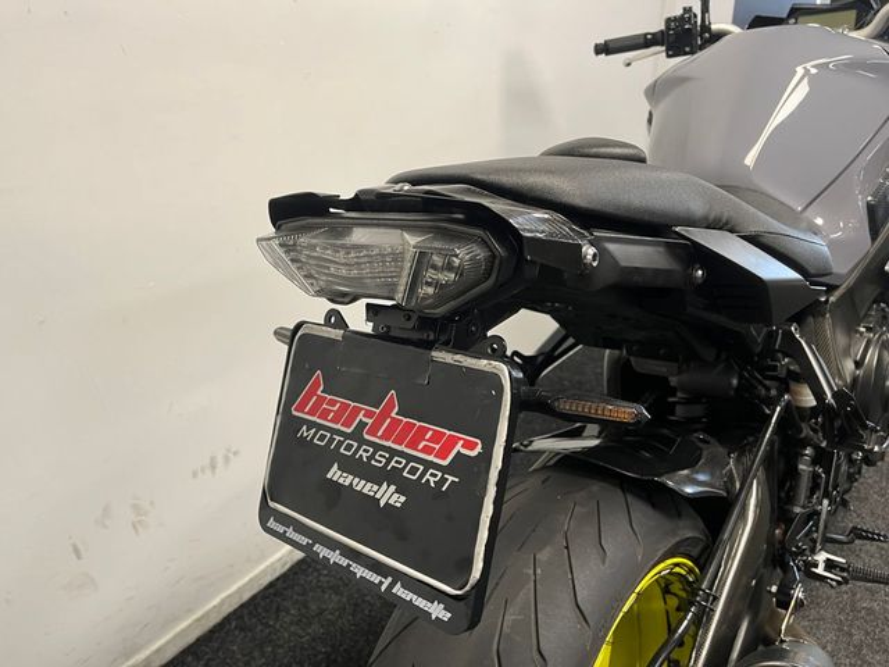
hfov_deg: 67.3
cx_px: 444
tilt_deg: -23.3
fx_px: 668
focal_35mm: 26
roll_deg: +0.8
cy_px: 334
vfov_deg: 53.1
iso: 125
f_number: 1.6
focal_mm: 5.1
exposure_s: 1/50
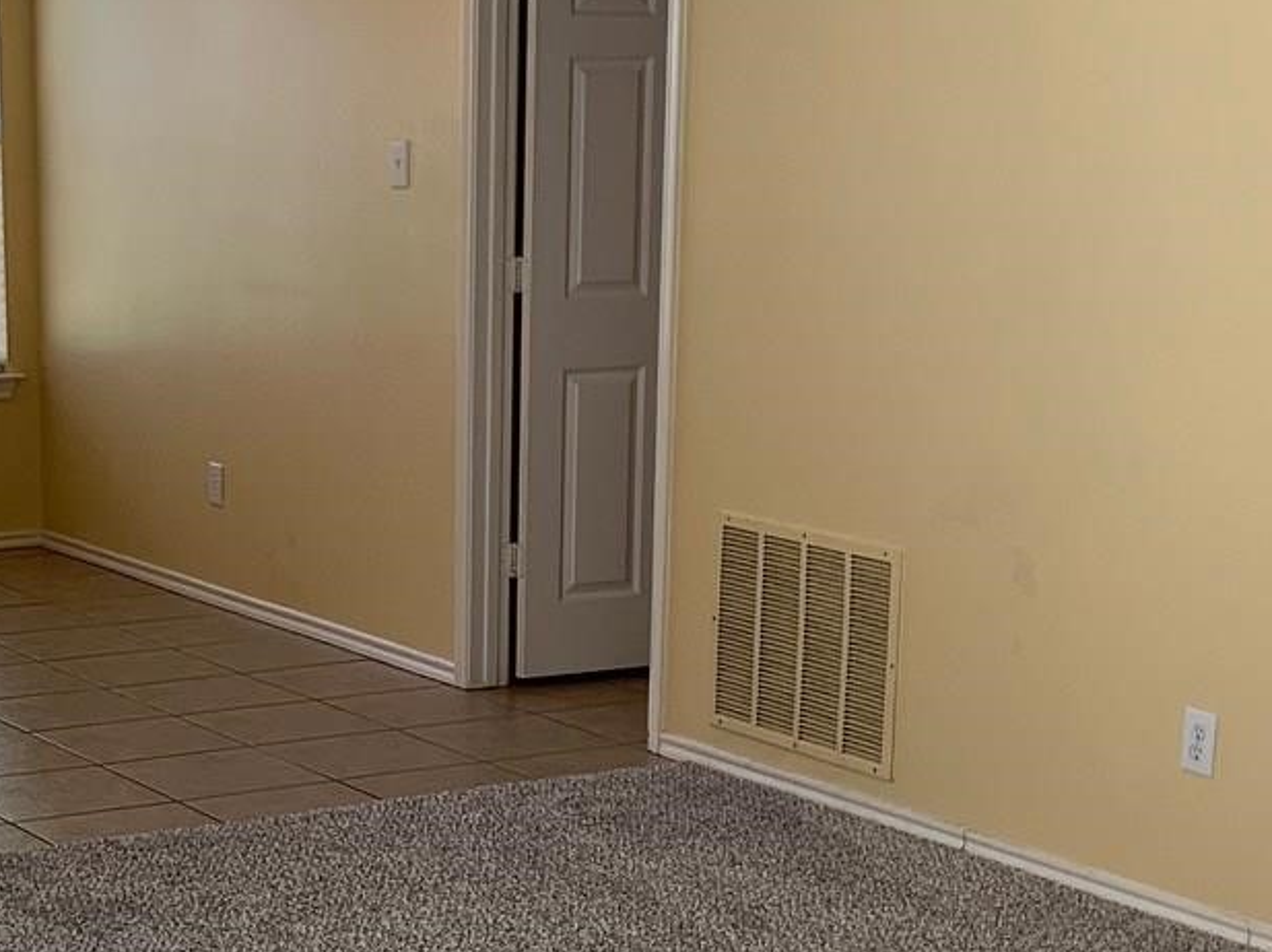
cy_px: 754
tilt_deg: -11.6
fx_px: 3122
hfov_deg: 22.8
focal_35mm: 85
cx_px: 317
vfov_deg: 17.2
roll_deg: +0.0
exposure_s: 1/120
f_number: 1.8
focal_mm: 4.25
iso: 50
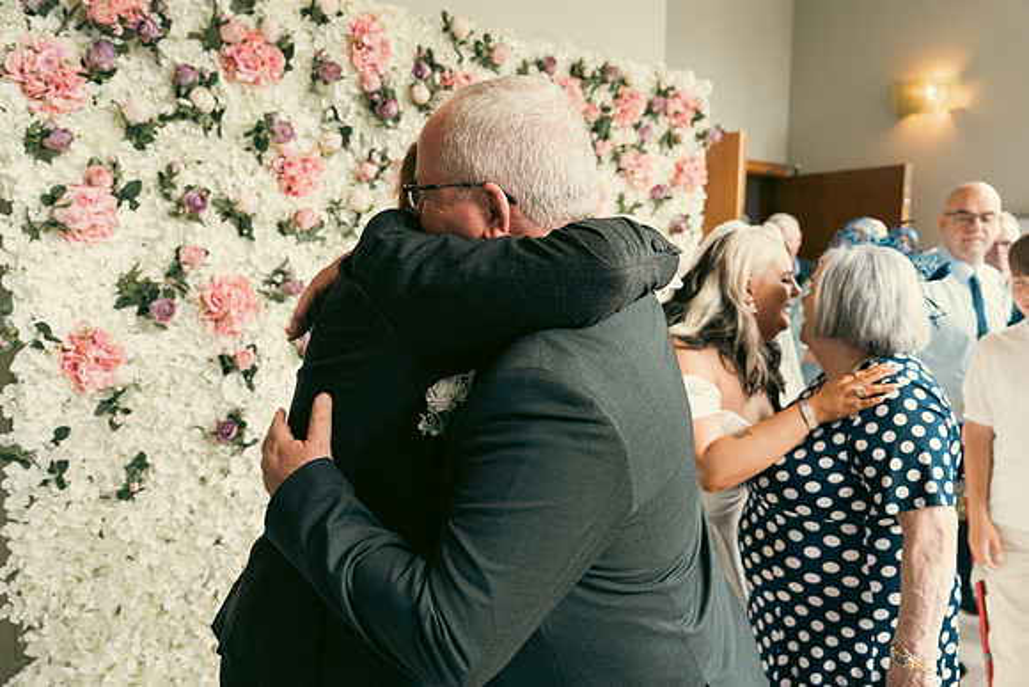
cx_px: 514
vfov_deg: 46.4
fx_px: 800
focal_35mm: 28
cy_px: 344
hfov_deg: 65.5
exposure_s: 1/160
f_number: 3.5
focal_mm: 28
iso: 1000
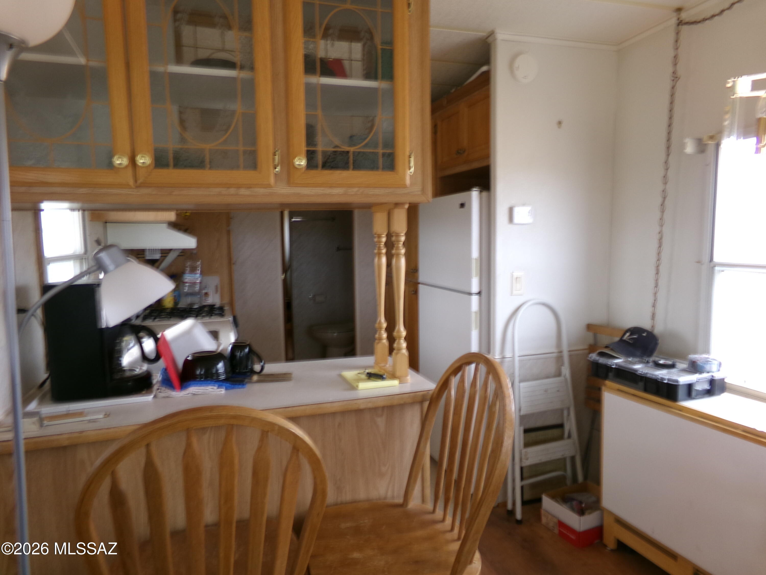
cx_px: 383
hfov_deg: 71.6
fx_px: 531
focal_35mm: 24
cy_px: 288
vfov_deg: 56.8
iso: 100
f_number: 3.7
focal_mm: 4.3
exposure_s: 1/38
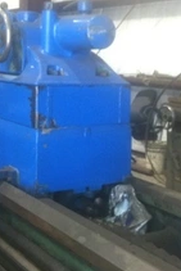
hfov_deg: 19.8
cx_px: 90
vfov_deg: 29.2
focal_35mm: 69
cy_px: 109
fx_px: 519
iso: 200
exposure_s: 1/15
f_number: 2.8
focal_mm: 3.85
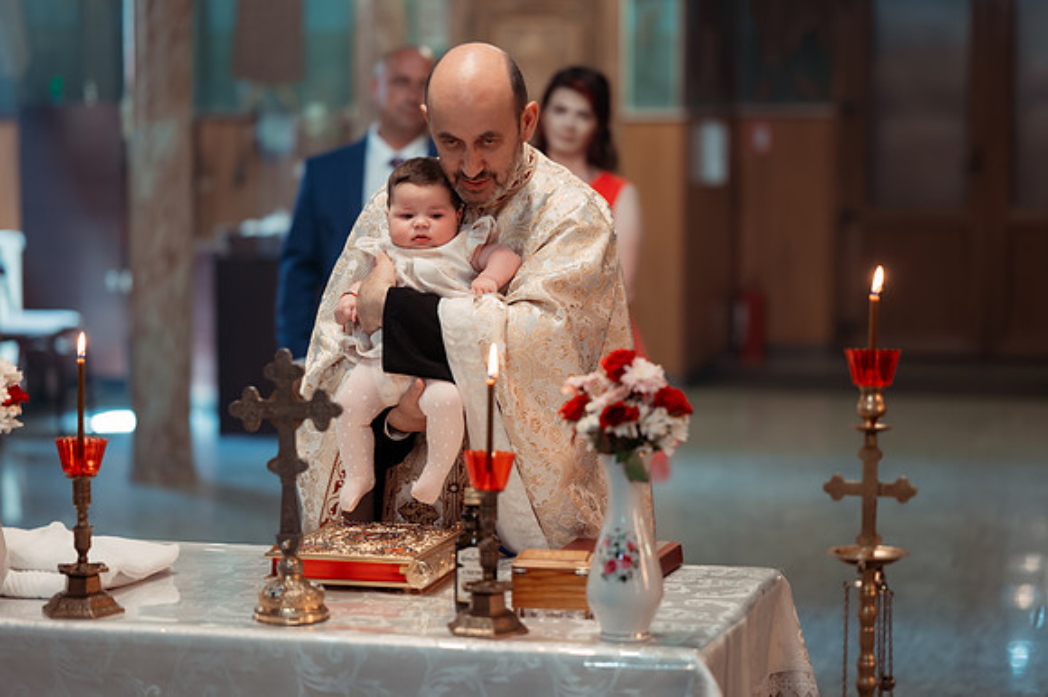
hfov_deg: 22.4
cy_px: 325
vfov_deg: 15.0
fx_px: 2641
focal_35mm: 91
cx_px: 524
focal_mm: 85
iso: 1600
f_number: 2
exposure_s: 1/200
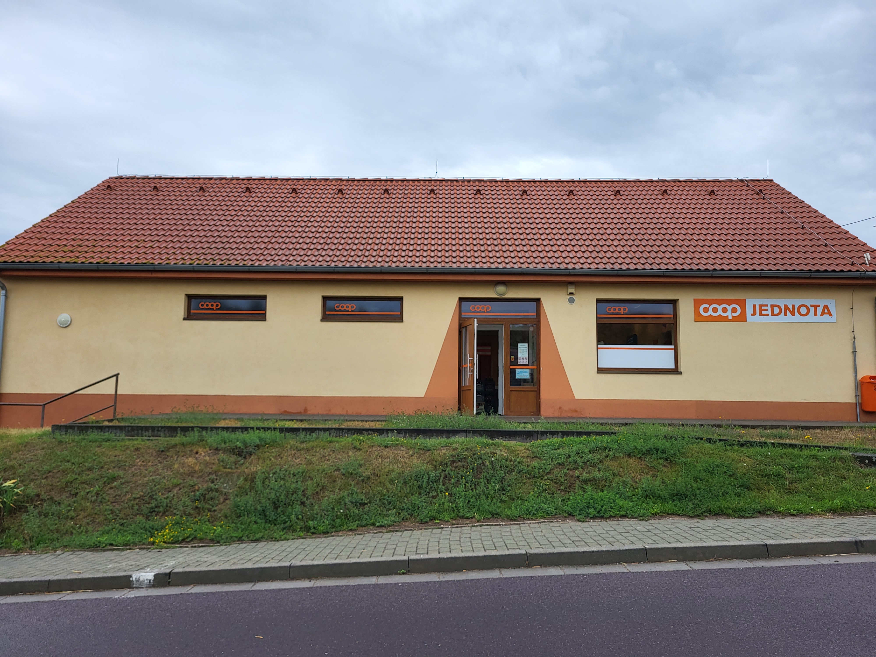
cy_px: 328
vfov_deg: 53.1
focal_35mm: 26
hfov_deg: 67.3
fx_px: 658
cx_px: 438
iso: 40
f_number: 1.8
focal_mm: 5.4
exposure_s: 1/1864
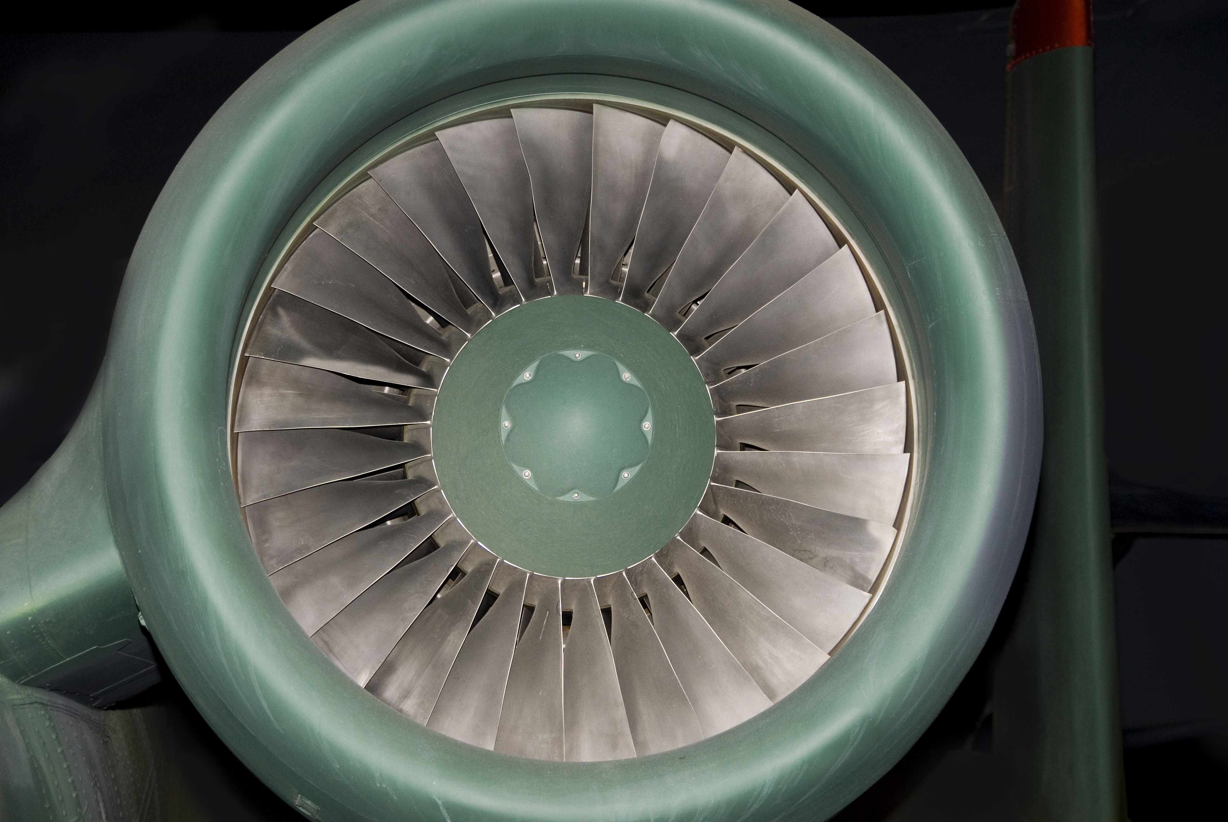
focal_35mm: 105
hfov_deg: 19.4
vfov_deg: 13.1
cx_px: 614
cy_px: 411
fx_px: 3586
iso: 200
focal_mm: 70
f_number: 5
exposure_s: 1/60
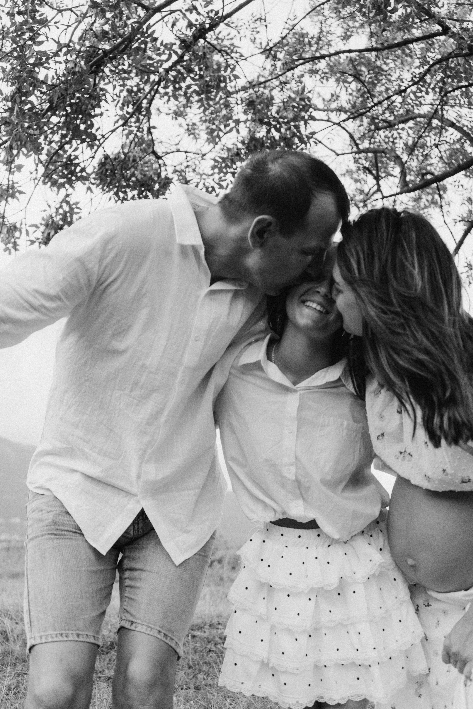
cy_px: 354
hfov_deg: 30.5
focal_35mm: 44
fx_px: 867
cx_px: 236
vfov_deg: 44.5
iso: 1000
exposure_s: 1/800
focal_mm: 44
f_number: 4.5
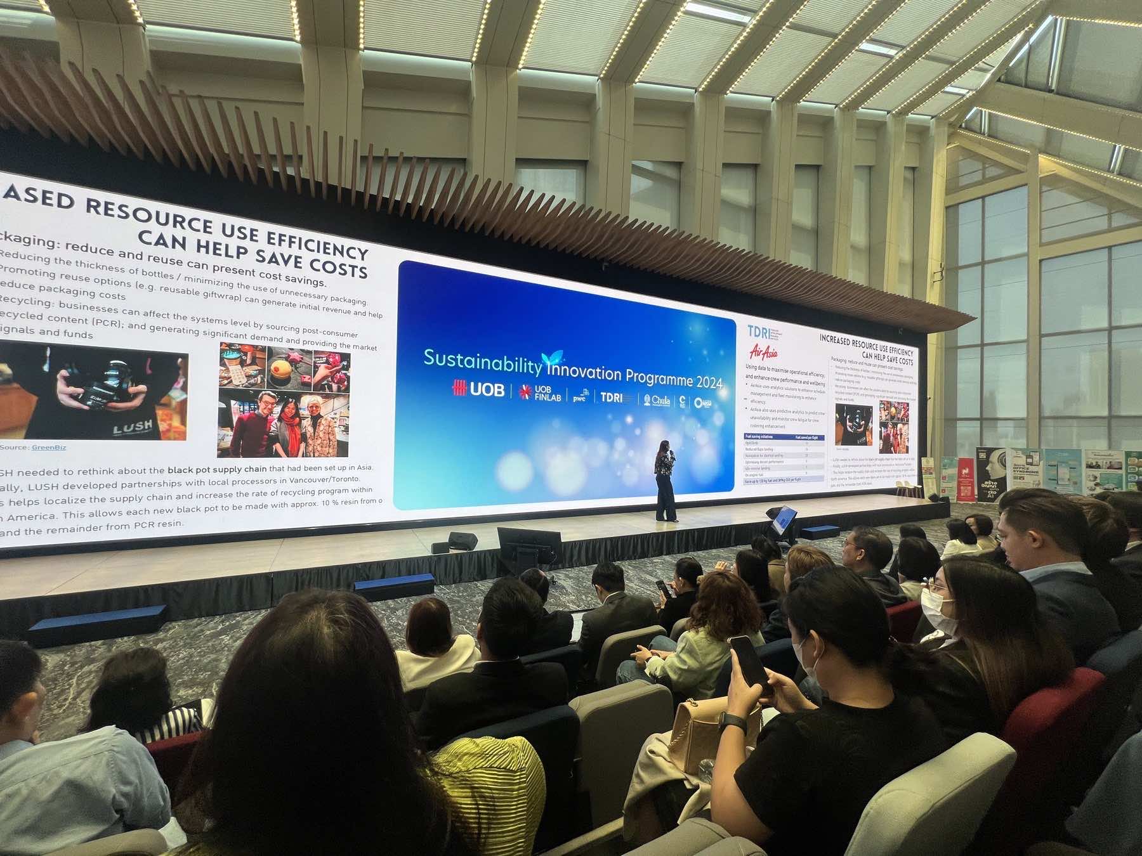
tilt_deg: +0.9
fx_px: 429
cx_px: 571
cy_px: 428
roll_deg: -0.9
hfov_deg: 106.2
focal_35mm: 13
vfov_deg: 89.9
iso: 50
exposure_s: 1/101
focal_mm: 1.57
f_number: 1.8
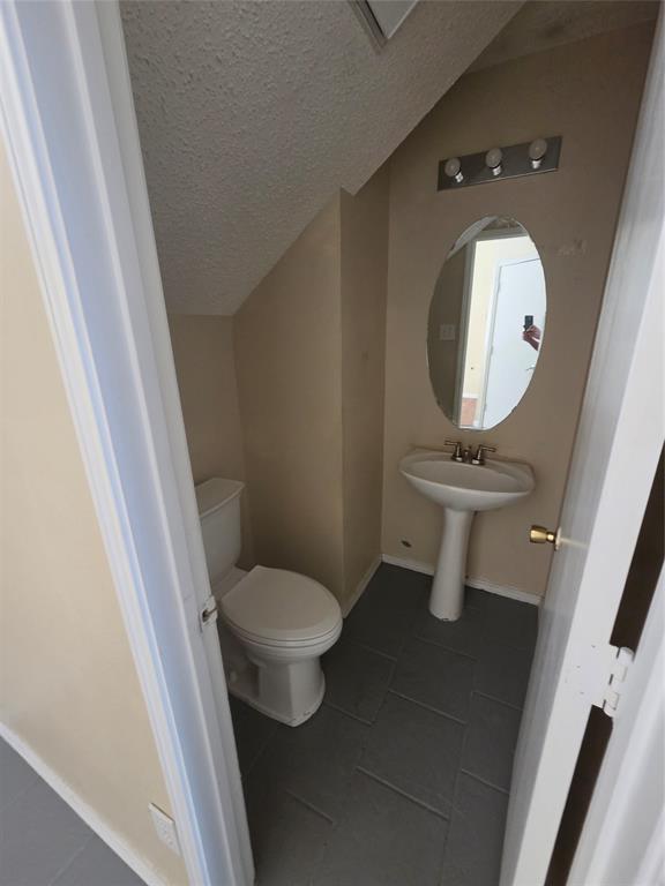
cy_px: 443
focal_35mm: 13
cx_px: 332
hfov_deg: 89.9
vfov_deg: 106.2
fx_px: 333
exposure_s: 1/60
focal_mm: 2.2
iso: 500
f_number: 2.2
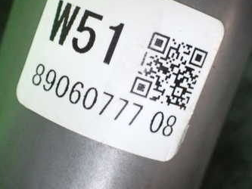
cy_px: 63
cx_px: 106
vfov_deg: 26.9
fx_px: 393
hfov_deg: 35.5
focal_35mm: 54
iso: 1000
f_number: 2.3
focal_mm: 5.4
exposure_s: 1/30
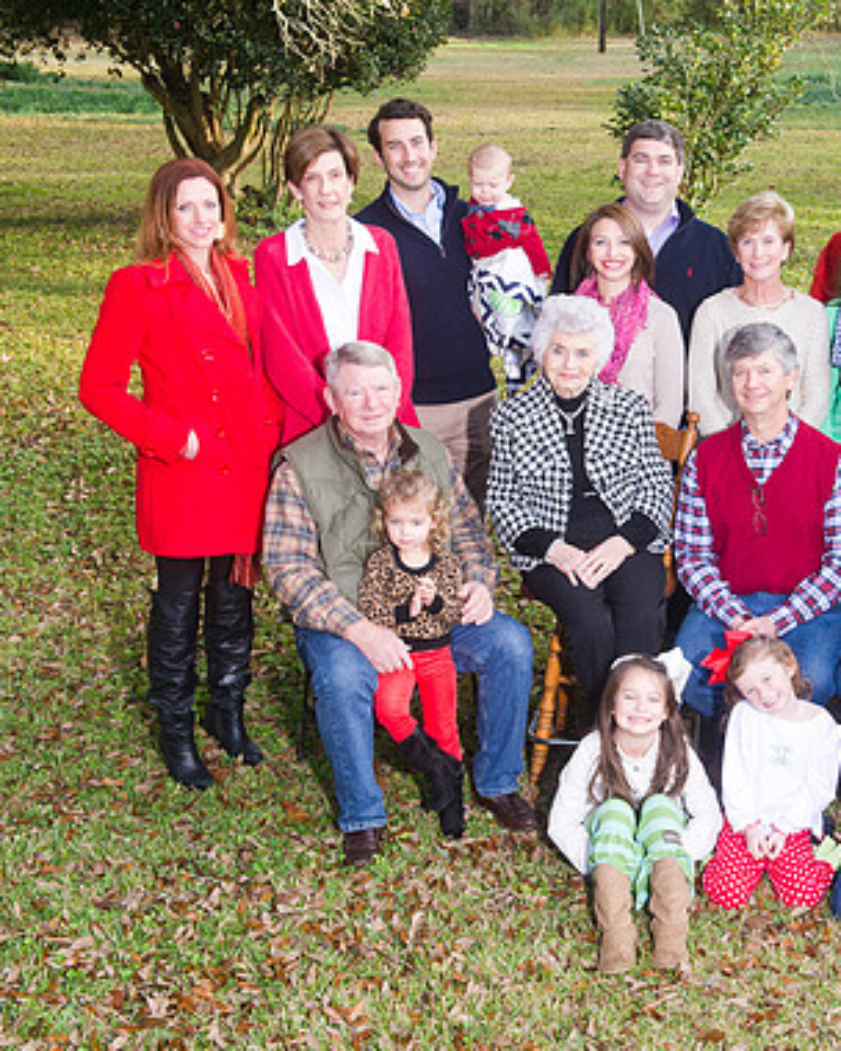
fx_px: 1960
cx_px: 705
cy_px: 526
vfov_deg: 30.0
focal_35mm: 63
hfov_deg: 23.7
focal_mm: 44
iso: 800
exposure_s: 1/200
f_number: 8
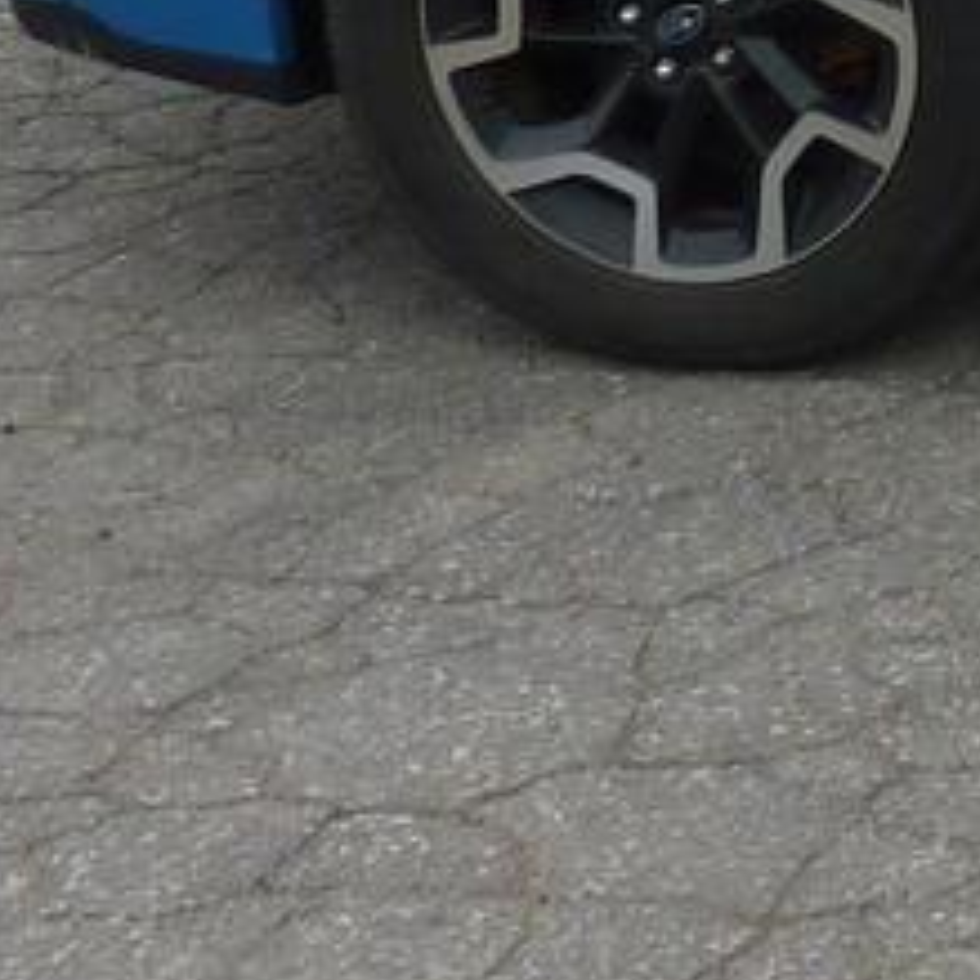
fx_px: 4132
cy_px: -738
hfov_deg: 11.1
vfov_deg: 12.4
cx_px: 2452
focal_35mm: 129
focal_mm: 4.1
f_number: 3.3
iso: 80
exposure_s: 1/100
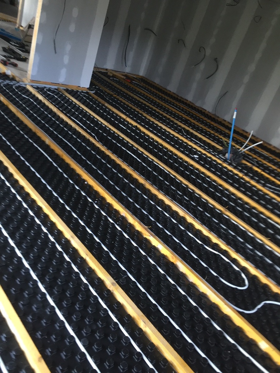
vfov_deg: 61.7
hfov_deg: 48.2
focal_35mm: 29
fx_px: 313
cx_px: 140
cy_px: 186
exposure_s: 1/33
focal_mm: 4.15
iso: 125
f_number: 2.2
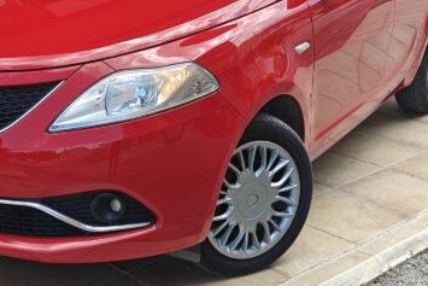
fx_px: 856
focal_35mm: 72
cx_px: 175
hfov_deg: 28.0
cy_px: -24
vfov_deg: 18.3
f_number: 1.8
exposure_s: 1/1141
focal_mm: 5.59
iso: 80
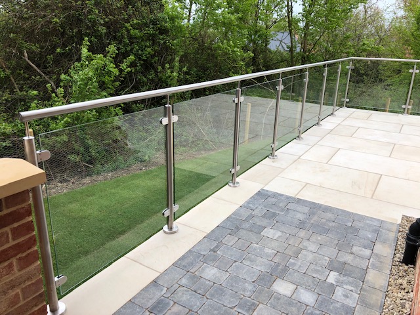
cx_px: 210
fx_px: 340
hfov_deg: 63.4
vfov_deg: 49.7
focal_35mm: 28
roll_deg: -2.2
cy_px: 158
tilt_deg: -18.8
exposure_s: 1/564
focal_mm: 3.99
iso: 20
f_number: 1.8
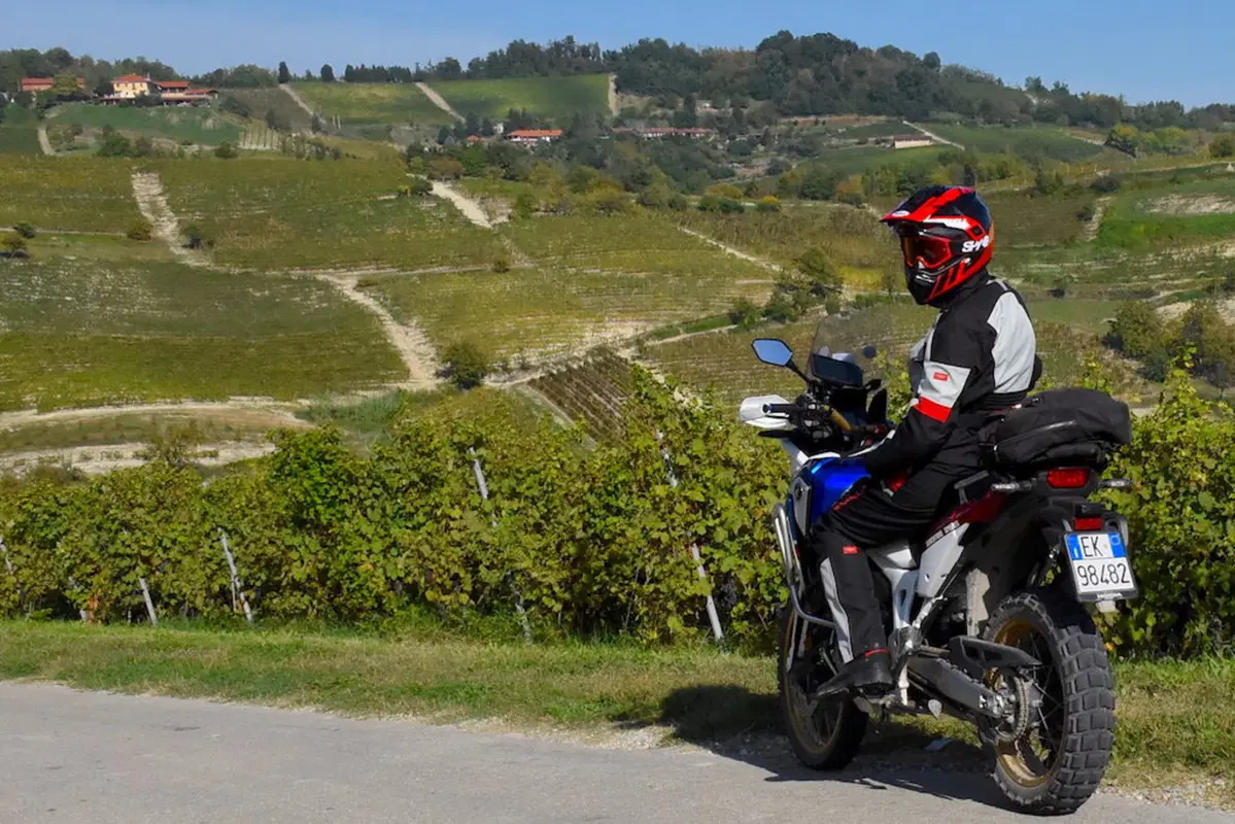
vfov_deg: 33.0
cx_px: 618
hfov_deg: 47.9
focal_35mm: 40
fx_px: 1390
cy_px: 412
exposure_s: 1/800
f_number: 20
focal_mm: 27
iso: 1100
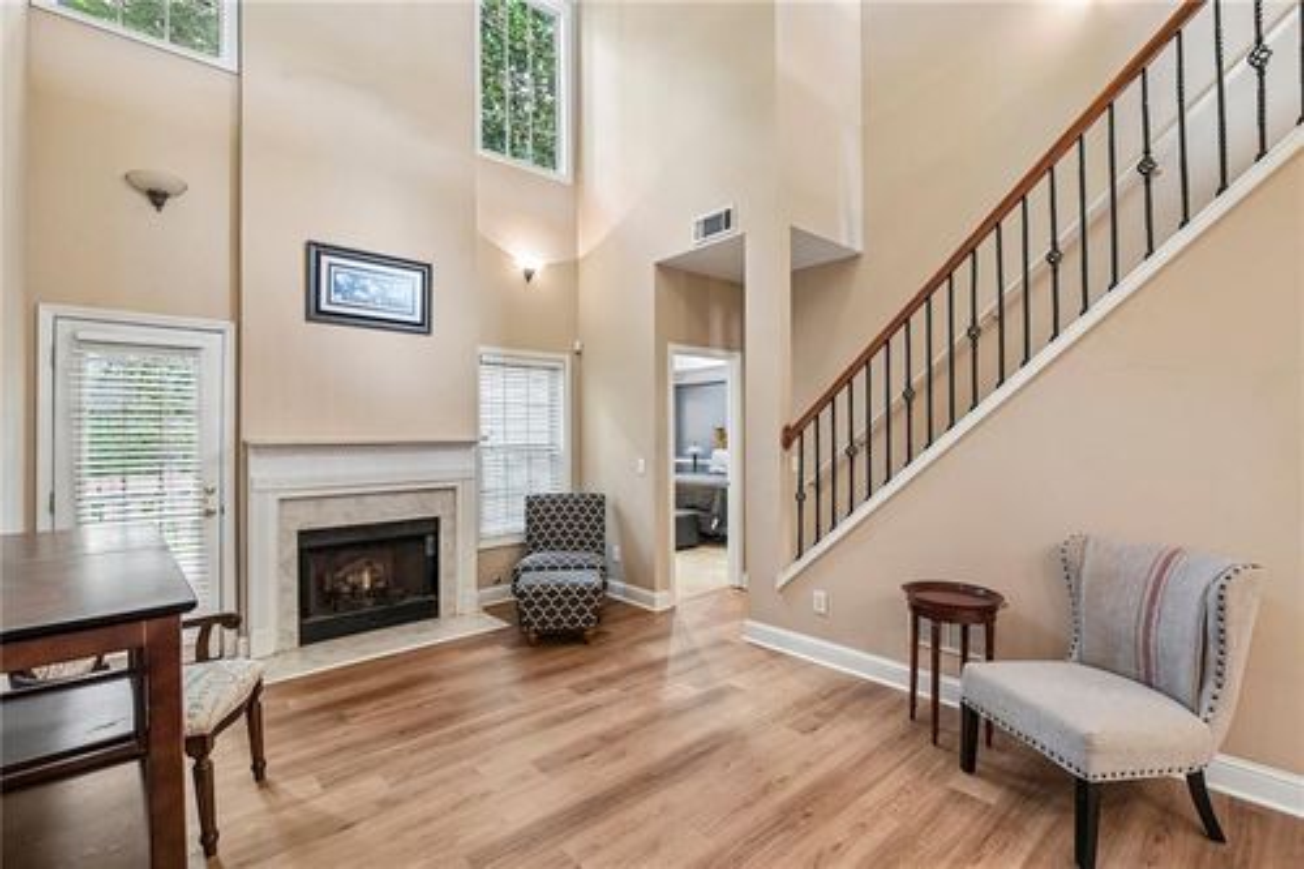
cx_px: 652
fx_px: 579
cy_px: 434
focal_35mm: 16
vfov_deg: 73.7
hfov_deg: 96.8
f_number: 8
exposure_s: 1/4
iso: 400
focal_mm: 16
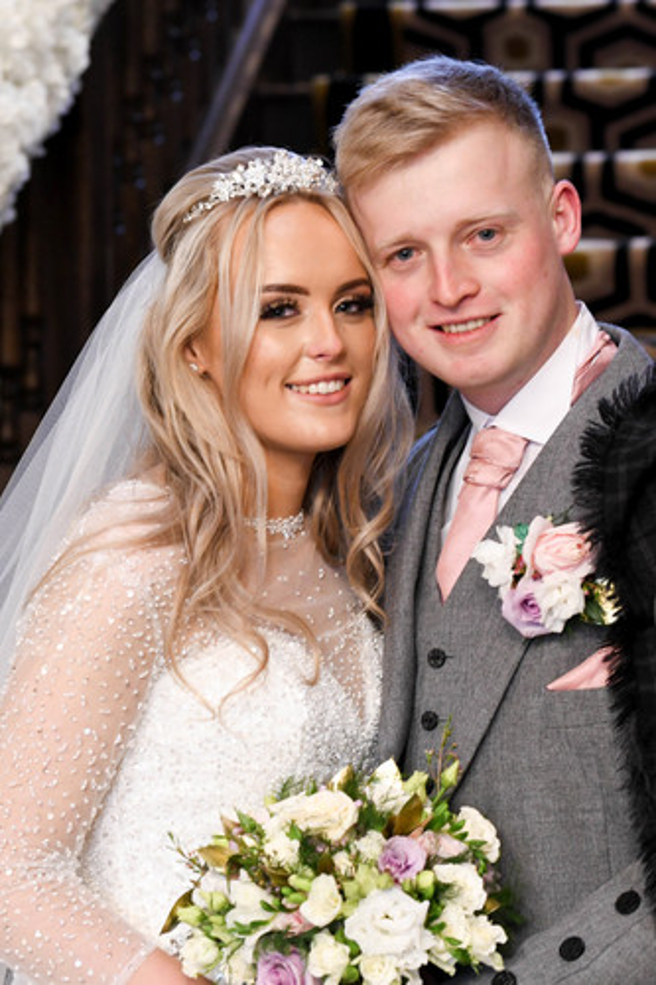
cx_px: 328
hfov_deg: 16.1
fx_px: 2325
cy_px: 492
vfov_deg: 23.9
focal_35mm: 85
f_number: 9
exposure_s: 1/200
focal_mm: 85
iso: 2500
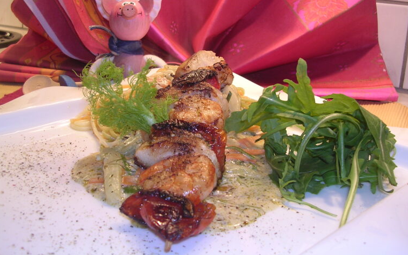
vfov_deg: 31.2
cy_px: 100
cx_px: 205
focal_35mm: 41
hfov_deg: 48.2
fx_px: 456
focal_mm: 5.8
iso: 100
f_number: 2.8
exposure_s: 1/30
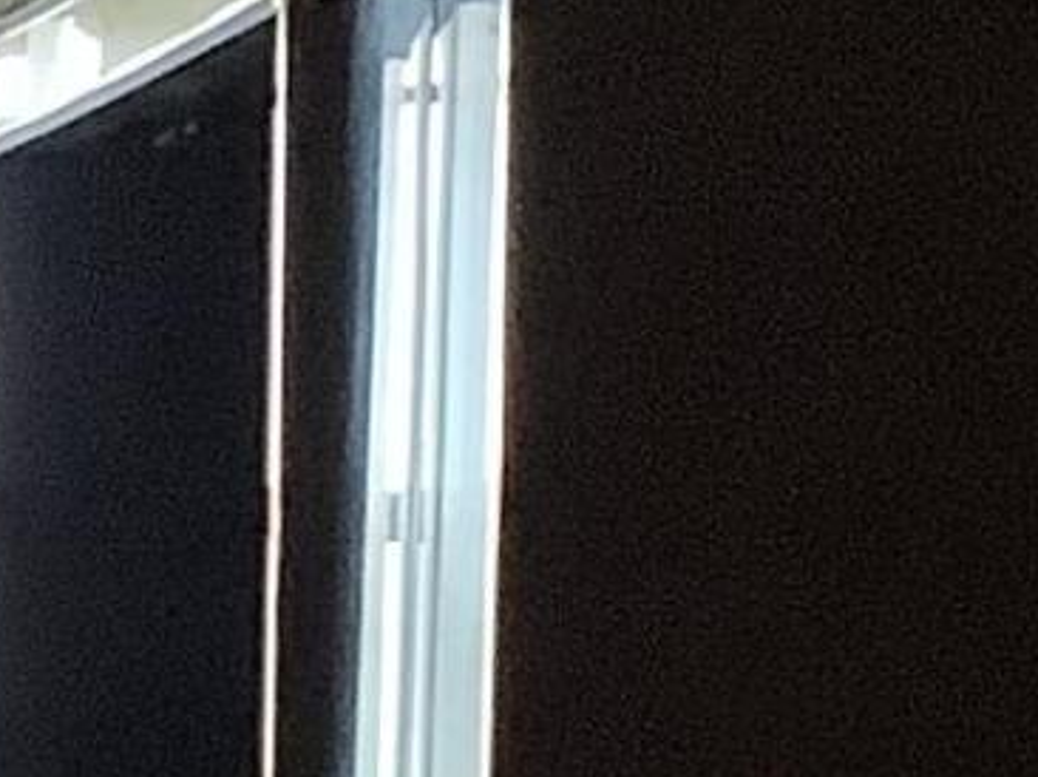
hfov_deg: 7.7
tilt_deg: -15.4
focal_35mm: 244
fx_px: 7312
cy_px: 2646
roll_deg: +2.4
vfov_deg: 5.6
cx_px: -1265
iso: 200
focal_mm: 3.3
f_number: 2.4
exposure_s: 1/60
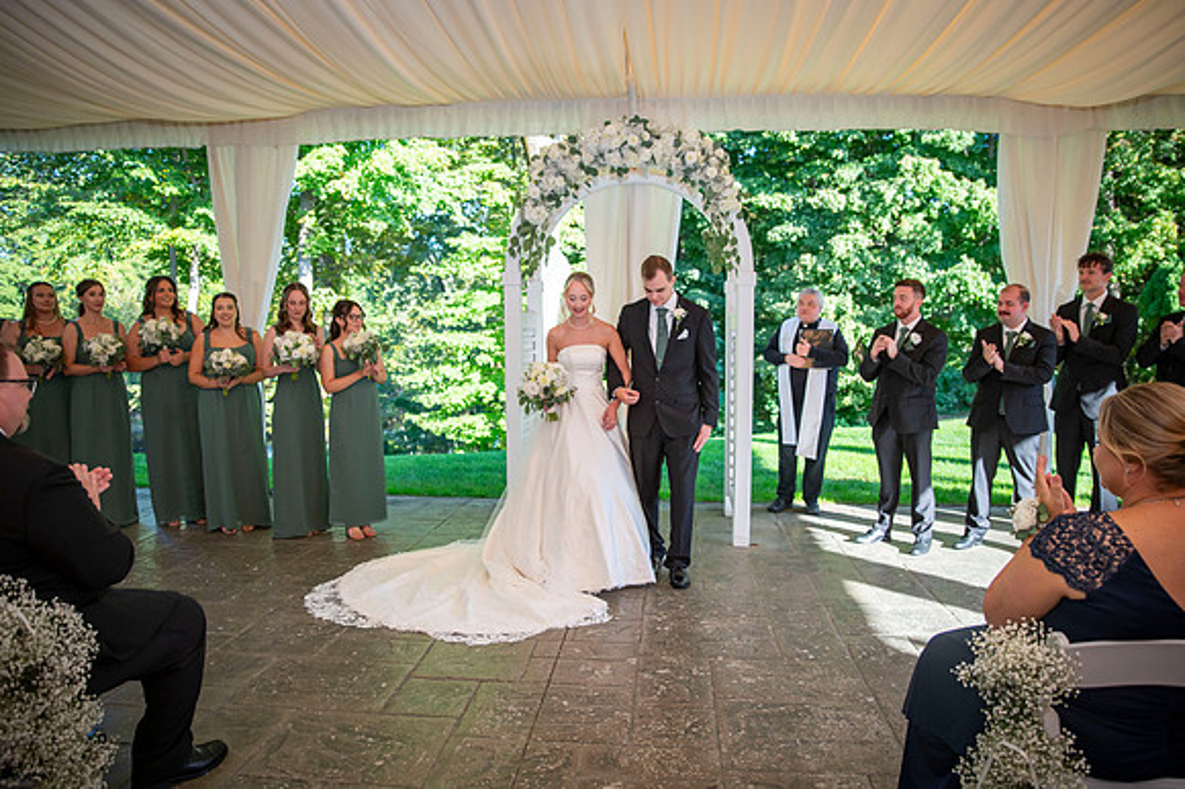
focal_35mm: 24
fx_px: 801
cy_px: 394
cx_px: 592
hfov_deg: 73.0
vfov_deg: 52.4
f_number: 2.8
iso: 800
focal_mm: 24
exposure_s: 1/1250
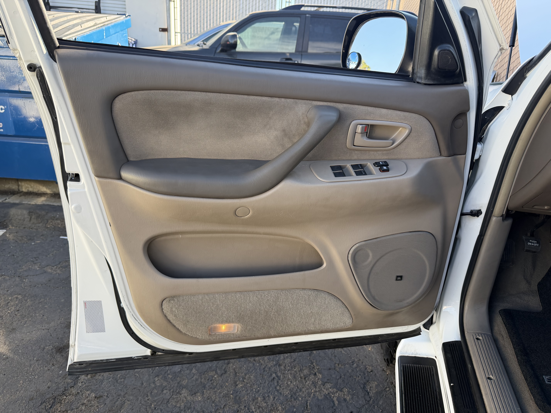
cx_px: 276
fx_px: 382
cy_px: 206
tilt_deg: -21.1
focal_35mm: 24
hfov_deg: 71.6
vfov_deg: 56.8
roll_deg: -3.1
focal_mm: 6.76
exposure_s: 1/665
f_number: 1.78
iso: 100
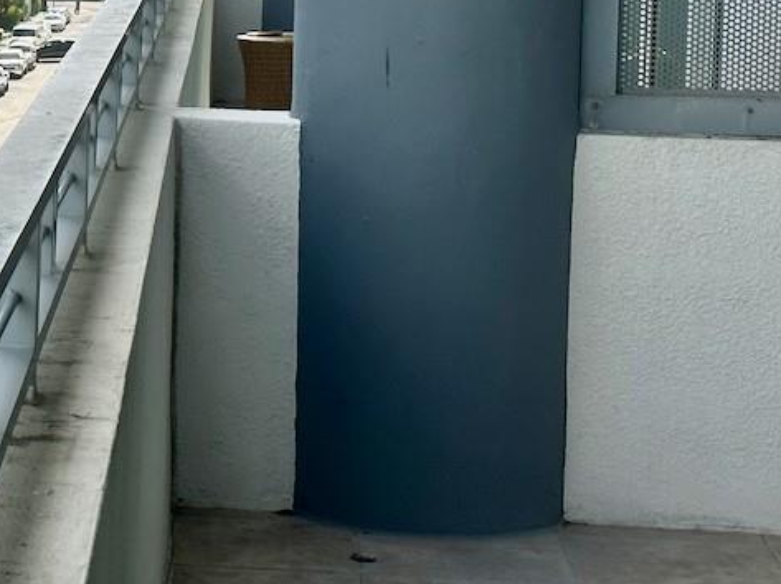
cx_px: -142
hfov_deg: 14.7
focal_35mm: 130
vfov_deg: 11.3
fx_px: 2931
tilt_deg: -5.7
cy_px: 61
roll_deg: -1.1
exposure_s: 1/3257
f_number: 1.78
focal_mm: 6.86
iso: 64
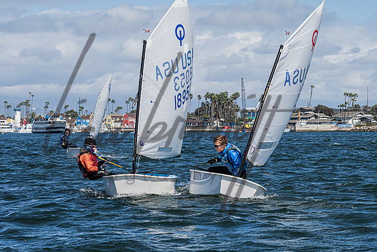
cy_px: 156
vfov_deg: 9.1
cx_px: 199
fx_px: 1574
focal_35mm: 150
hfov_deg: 13.7
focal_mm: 120
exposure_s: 1/640
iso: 320
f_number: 13
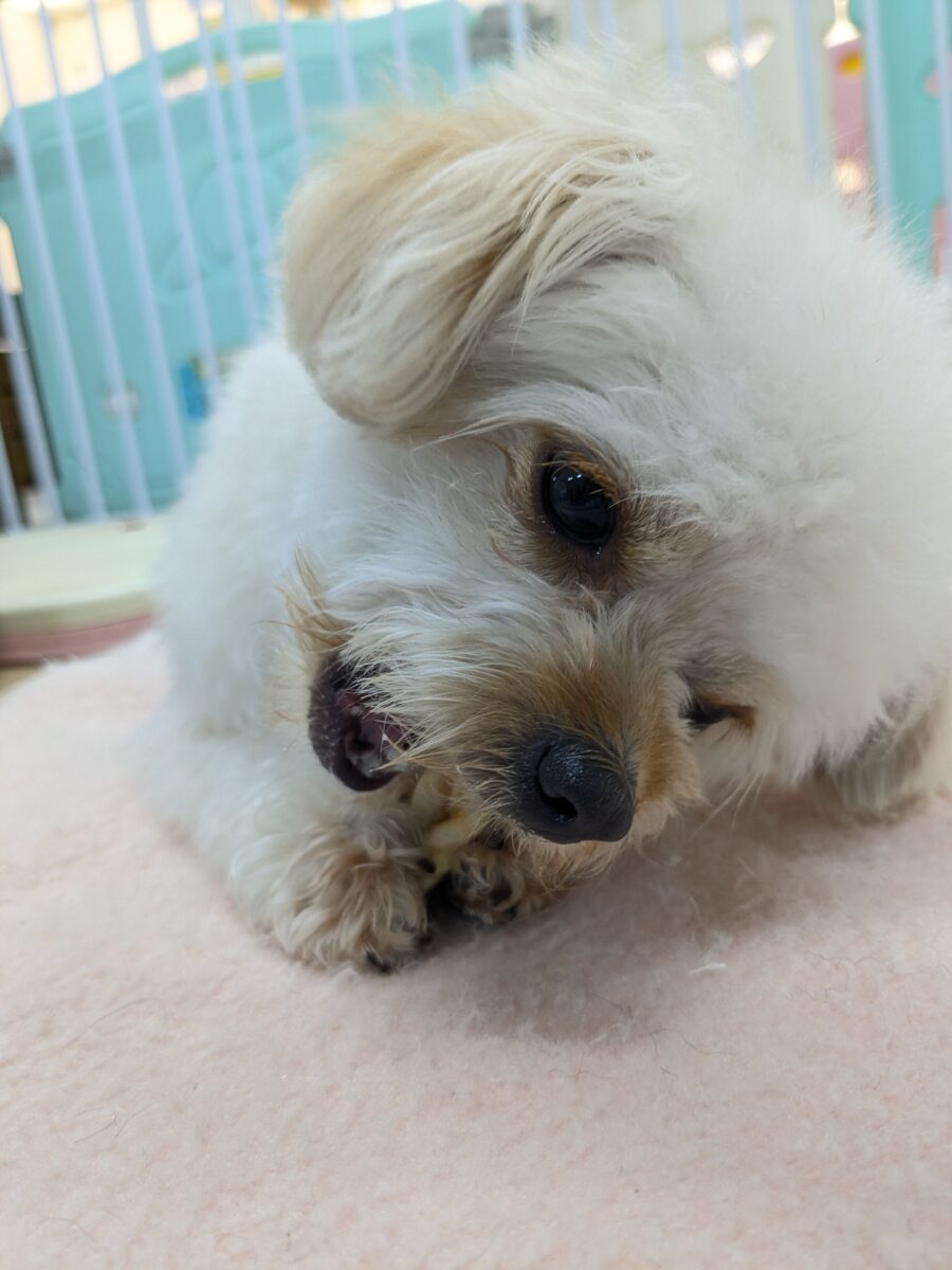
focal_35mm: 27
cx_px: 476
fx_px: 990
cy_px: 635
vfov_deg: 65.3
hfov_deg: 51.4
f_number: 1.73
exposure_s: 1/99.9
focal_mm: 4.38
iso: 139
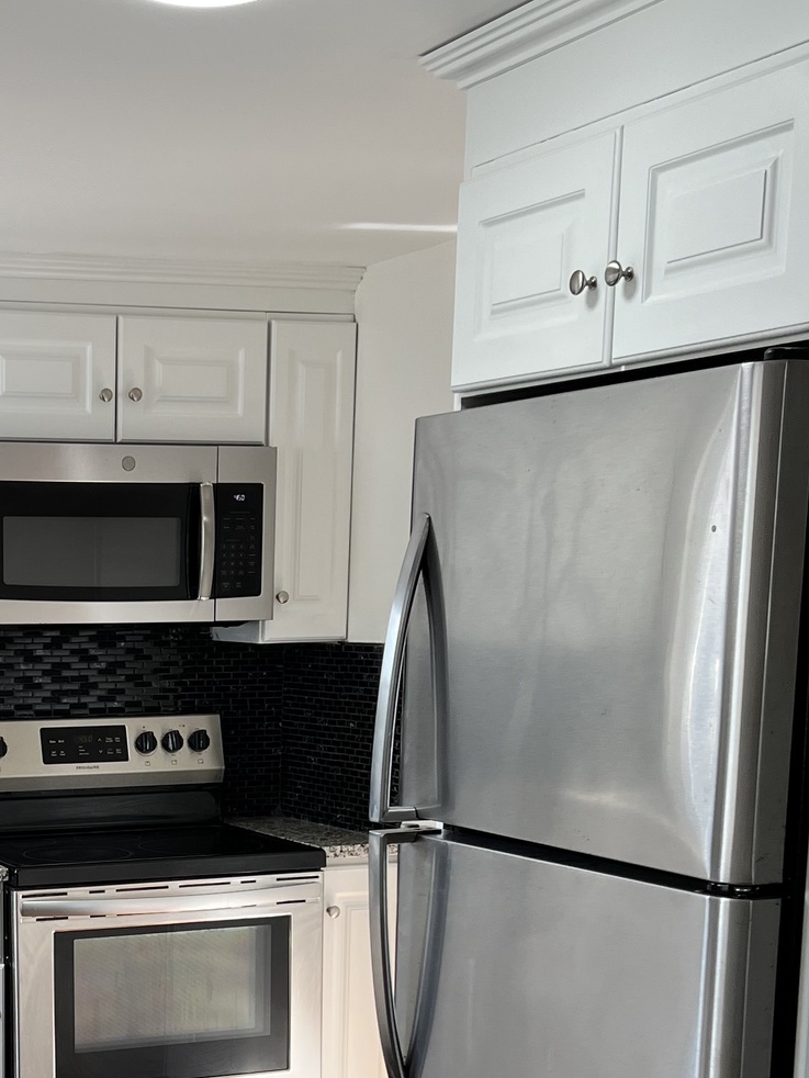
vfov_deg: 30.5
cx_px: 27
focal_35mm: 61
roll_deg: +0.3
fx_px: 1900
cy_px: 935
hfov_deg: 23.2
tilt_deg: -10.3
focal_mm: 5.7
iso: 50
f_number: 1.5
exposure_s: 1/120
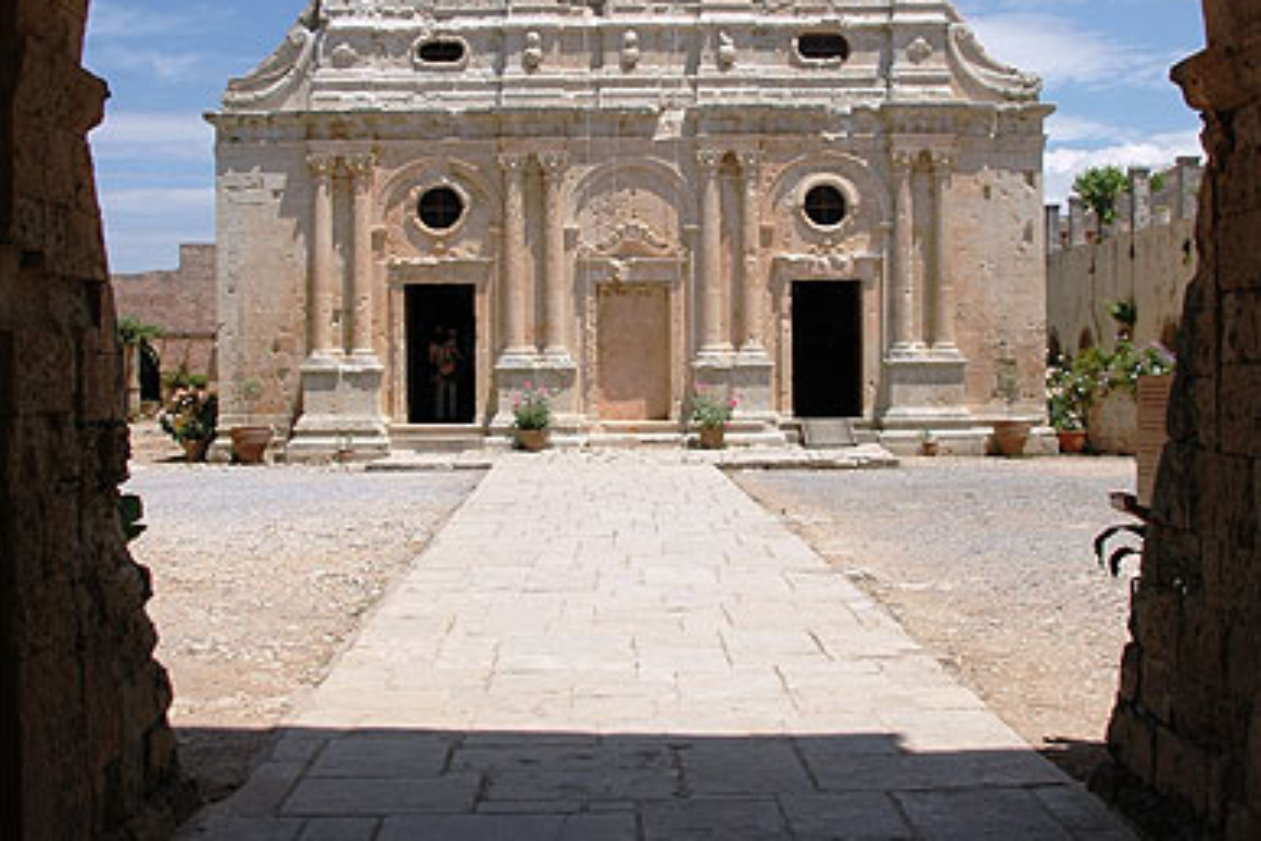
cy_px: 315
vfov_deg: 26.9
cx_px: 629
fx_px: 1751
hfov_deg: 39.6
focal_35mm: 50
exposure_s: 1/400
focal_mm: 22
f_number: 11
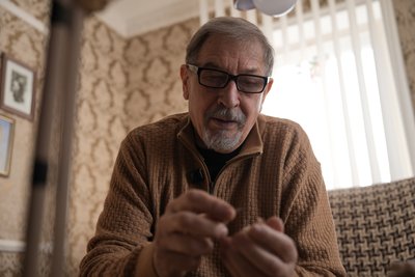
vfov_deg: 31.2
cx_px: 208
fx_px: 496
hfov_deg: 45.4
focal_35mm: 43
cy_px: 138
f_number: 2.8
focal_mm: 43
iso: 125
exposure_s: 1/200
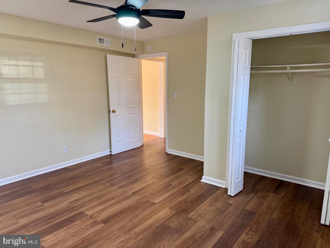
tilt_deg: -8.6
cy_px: 124
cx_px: 165
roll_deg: +0.7
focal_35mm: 24
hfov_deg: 71.6
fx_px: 229
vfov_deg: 56.8
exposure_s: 1/60
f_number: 1.78
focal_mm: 6.76
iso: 160
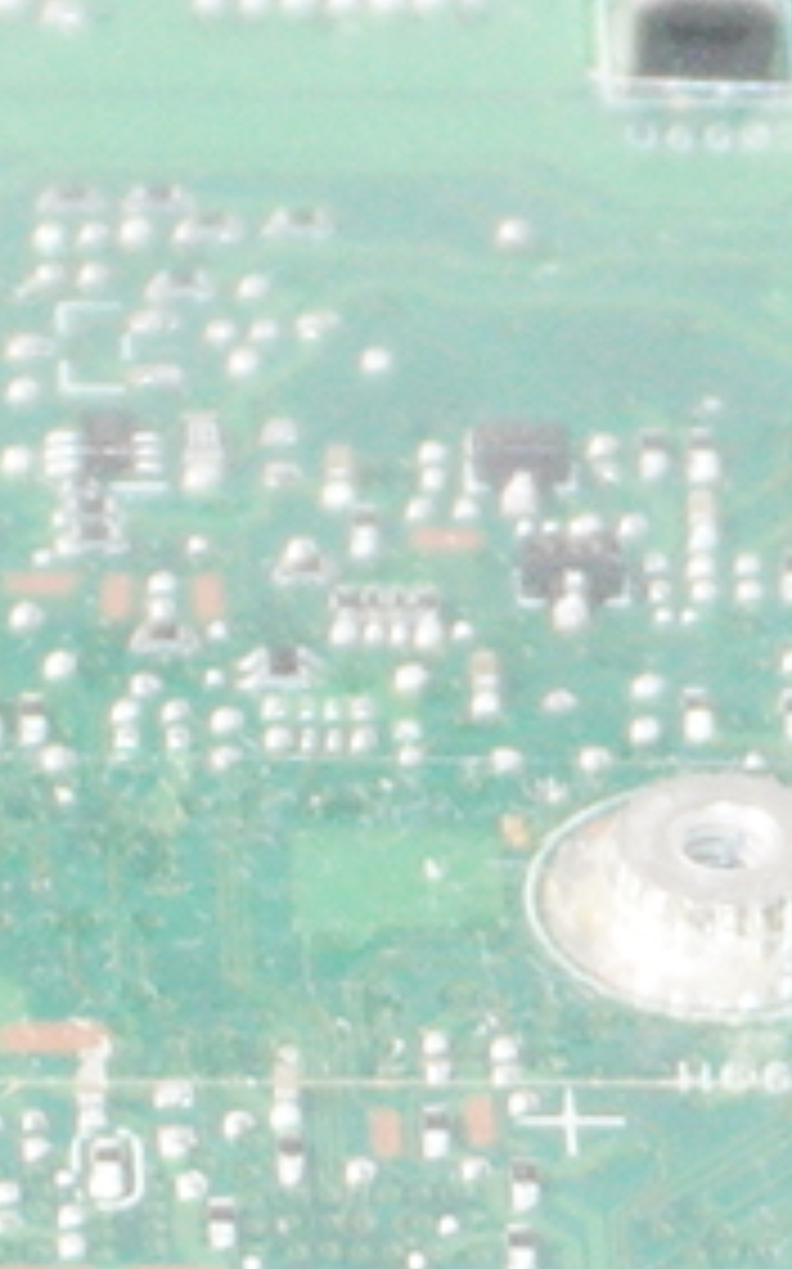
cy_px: 1606
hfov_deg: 2.4
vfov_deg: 3.8
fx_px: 19152
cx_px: -414
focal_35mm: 554
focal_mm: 34
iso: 640
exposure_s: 1/125
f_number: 6.3
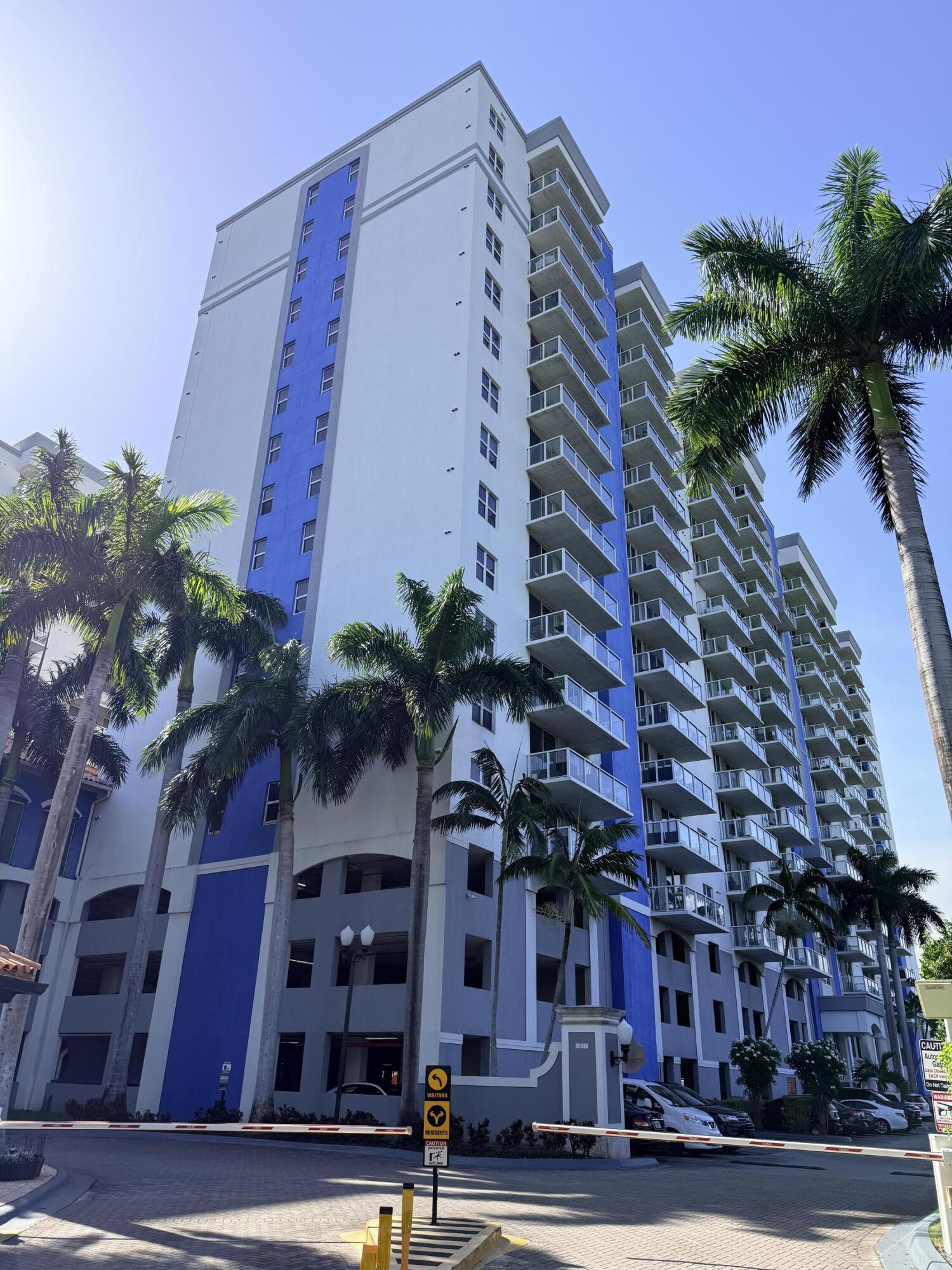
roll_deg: -2.0
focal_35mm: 24
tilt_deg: +27.9
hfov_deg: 56.8
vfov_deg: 71.6
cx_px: 476
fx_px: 880
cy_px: 635
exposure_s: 1/3279
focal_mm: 6.76
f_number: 1.78
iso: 100
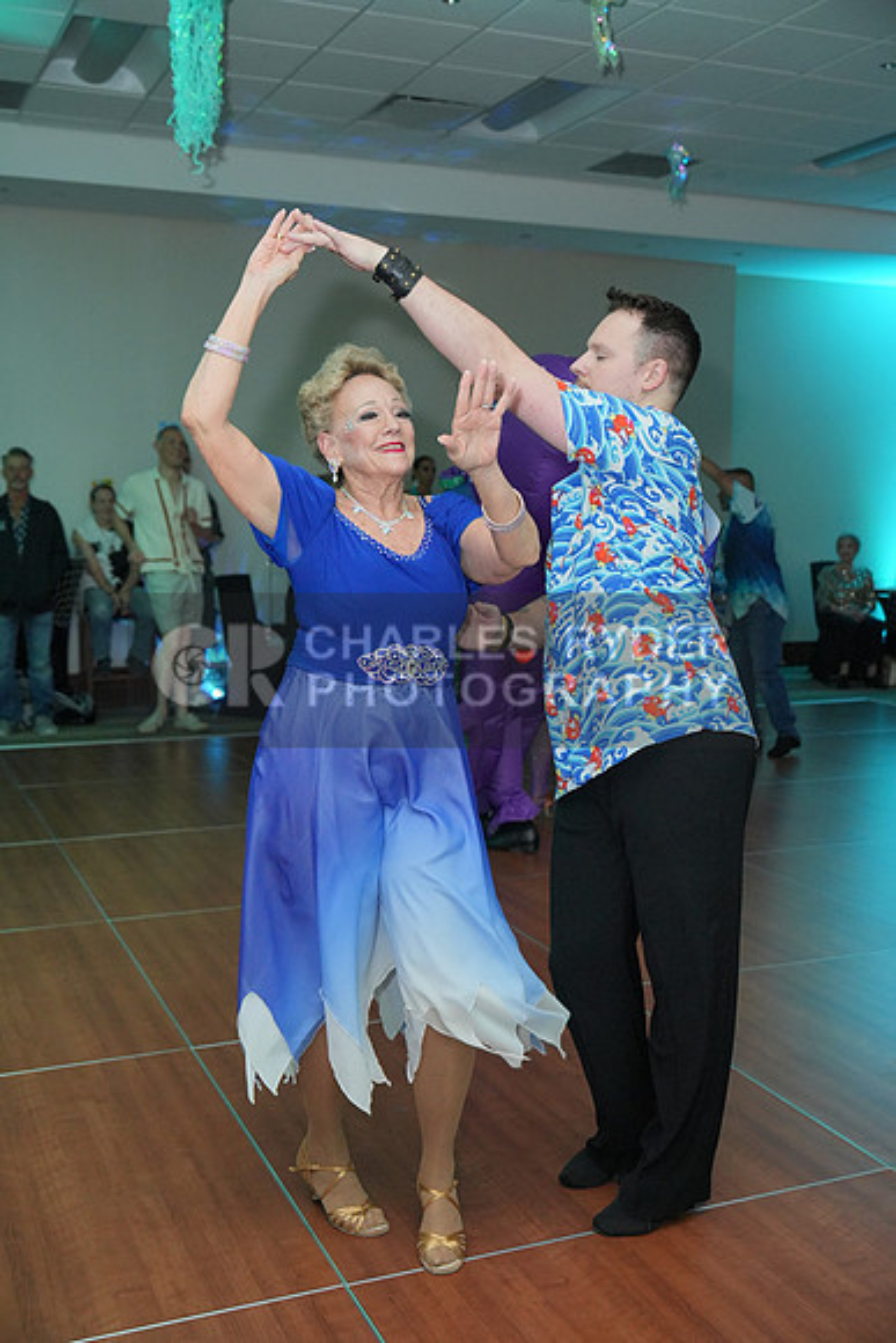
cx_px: 448
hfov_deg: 35.1
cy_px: 672
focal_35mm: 38
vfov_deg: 50.7
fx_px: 1418
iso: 3200
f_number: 4
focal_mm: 38
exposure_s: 1/200
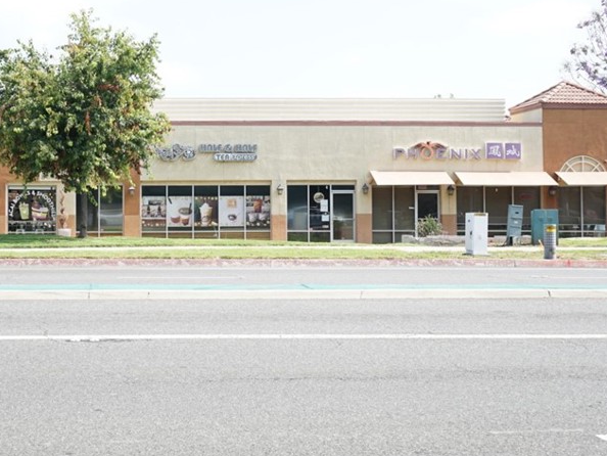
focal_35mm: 58
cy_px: 189
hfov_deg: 32.9
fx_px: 1017
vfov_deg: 25.2
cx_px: 188
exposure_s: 1/100
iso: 100
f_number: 7.1
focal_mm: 35
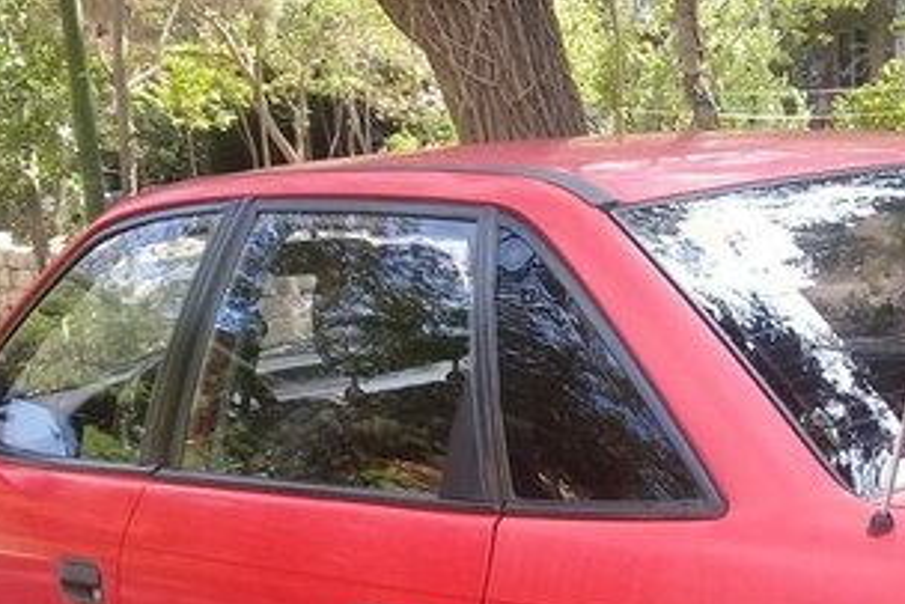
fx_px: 1760
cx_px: 673
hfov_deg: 28.4
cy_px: 710
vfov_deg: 18.5
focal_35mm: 70
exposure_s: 1/131
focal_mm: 3.3
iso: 50
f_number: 2.2
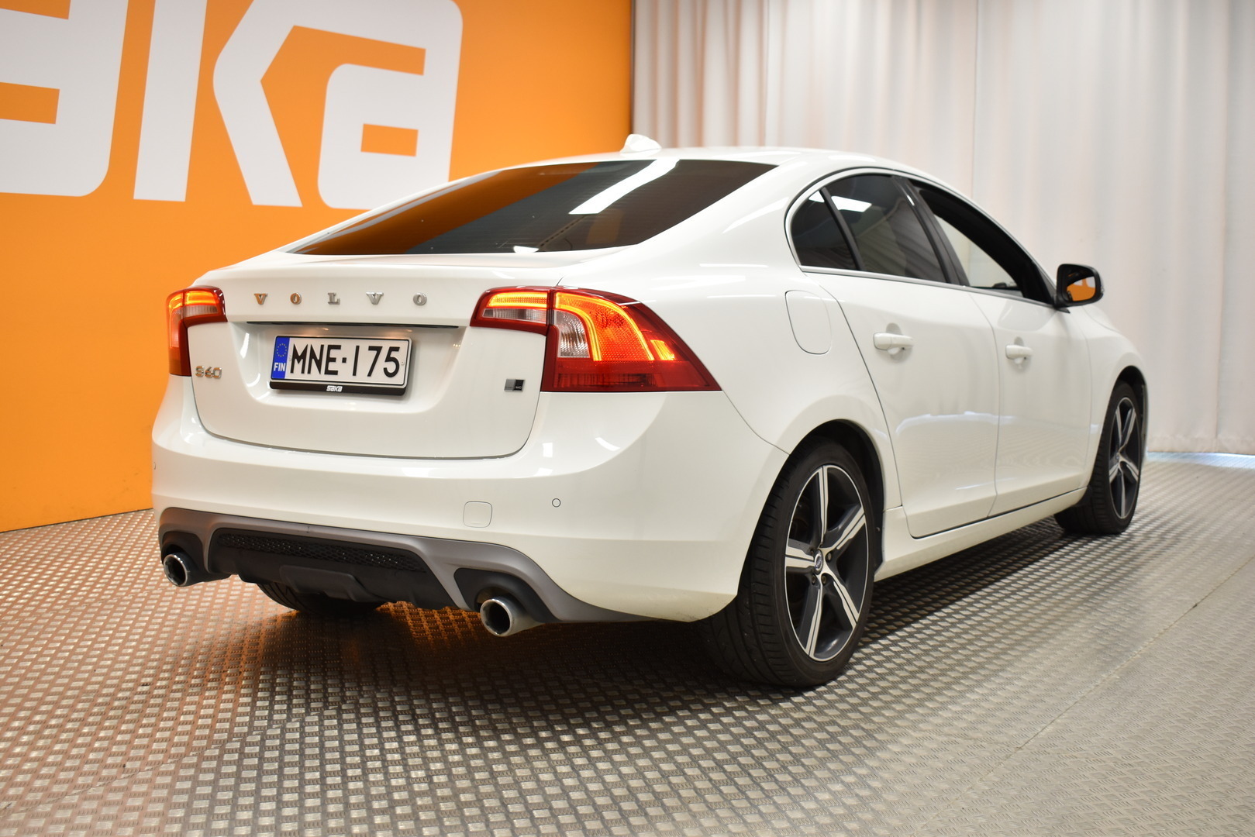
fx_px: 1517
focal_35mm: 44
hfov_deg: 45.0
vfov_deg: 30.9
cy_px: 418
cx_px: 628
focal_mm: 29
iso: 560
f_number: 4.2
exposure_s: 1/50
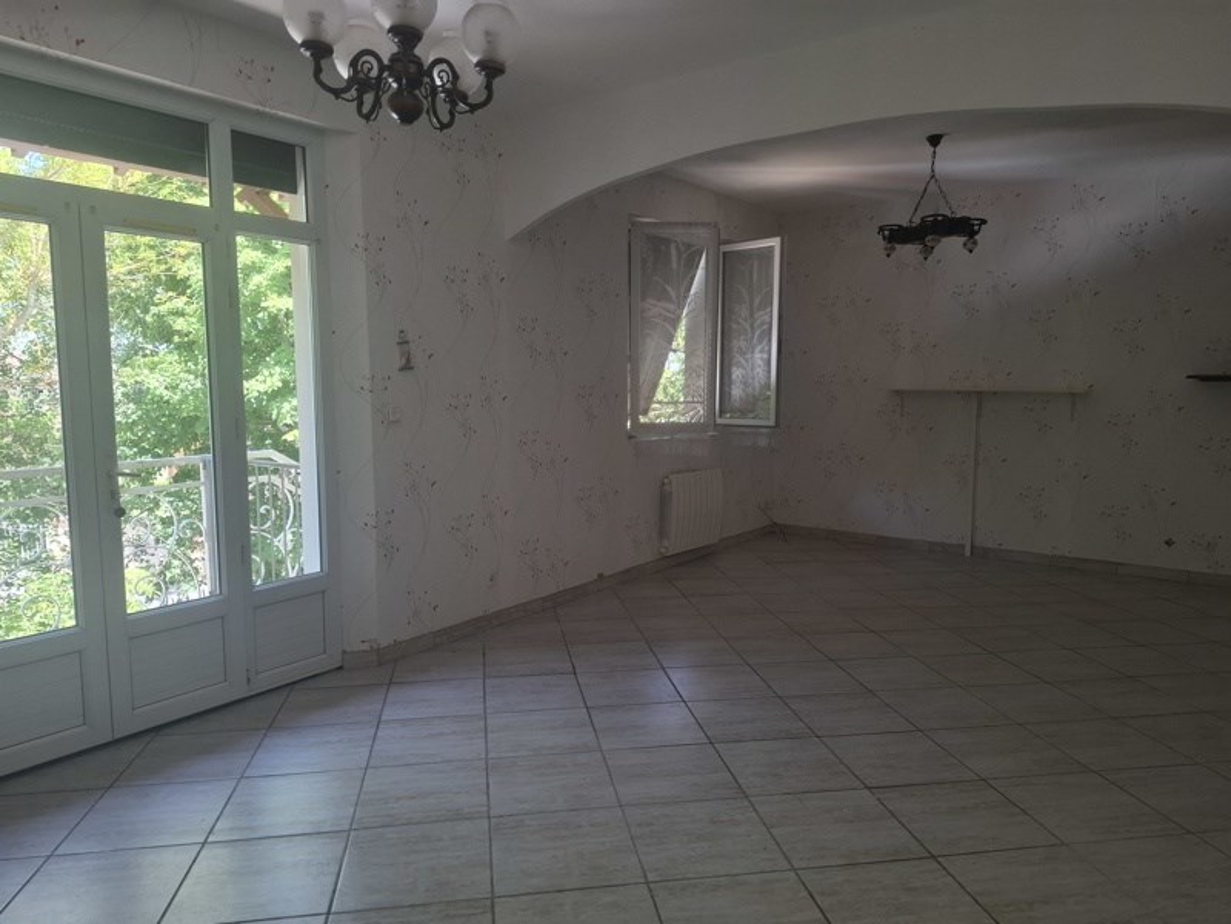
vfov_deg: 58.9
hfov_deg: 73.9
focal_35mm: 23
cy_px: 462
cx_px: 616
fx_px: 818
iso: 64
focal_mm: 5.54
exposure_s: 1/100
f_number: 1.8
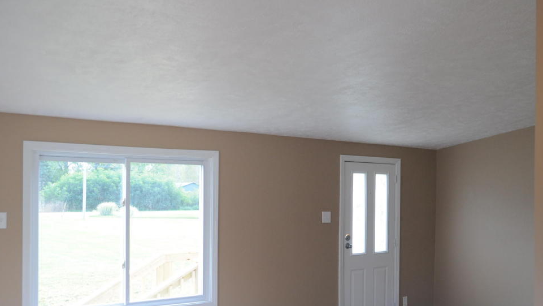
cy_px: 194
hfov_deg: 50.7
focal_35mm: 40
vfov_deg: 29.8
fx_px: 571
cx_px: 315
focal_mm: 21
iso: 400
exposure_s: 1/100
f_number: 5
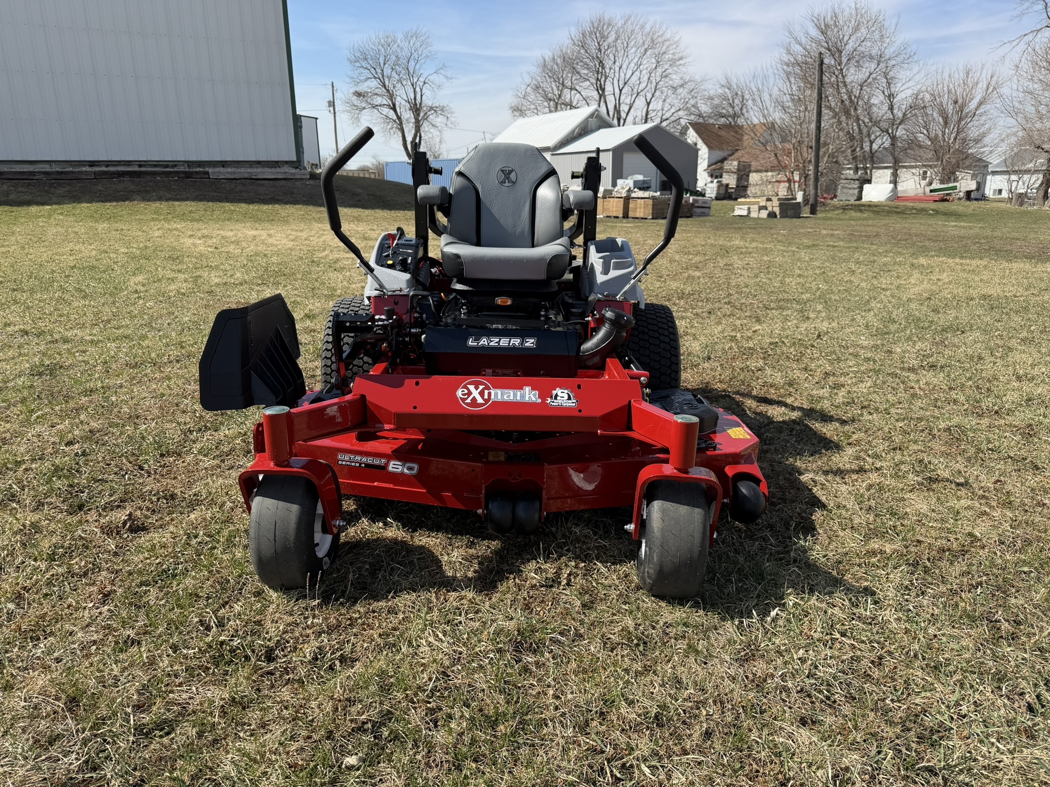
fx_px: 728
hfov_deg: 71.6
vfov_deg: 56.8
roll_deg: -0.5
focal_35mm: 24
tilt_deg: -13.7
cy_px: 394
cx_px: 525
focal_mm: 6.76
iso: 80
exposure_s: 1/3425
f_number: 1.78
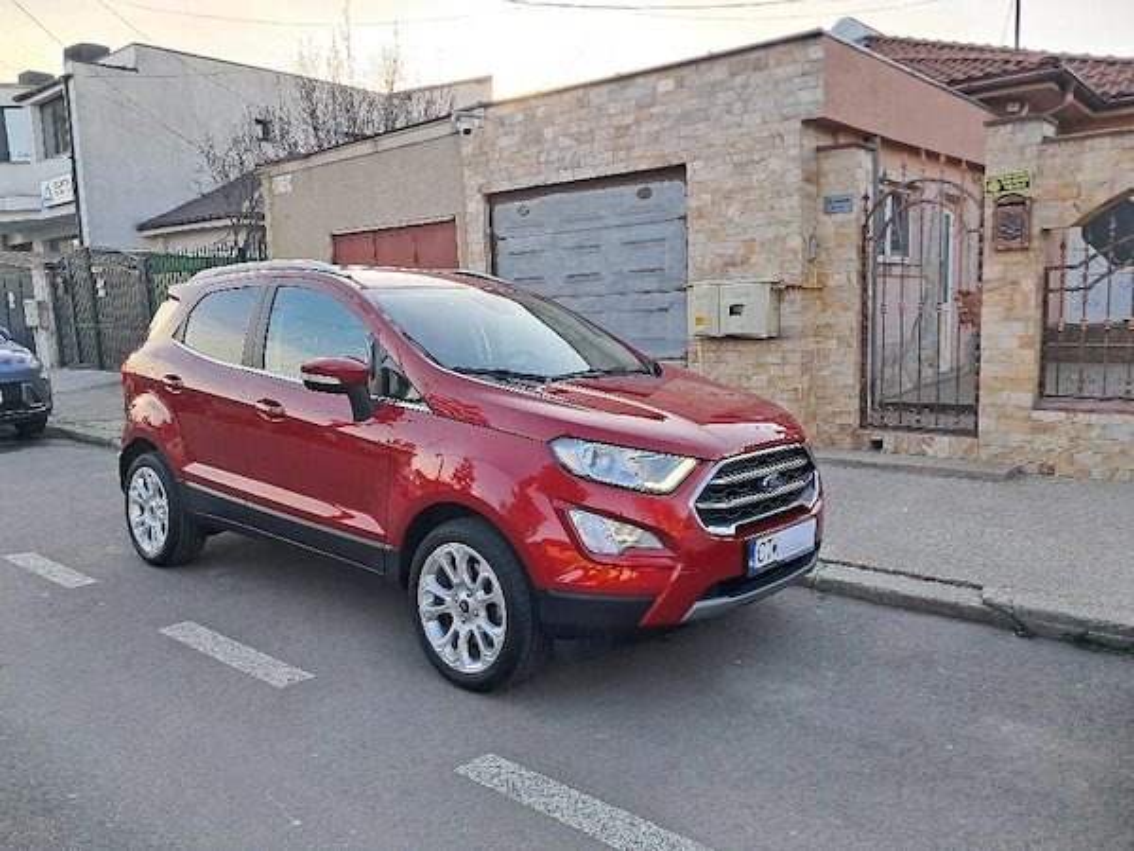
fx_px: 885
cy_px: 426
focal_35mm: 27
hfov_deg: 65.3
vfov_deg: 51.4
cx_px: 567
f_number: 1.8
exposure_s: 1/120
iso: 50
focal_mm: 4
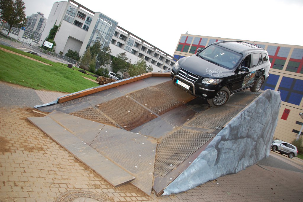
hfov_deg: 67.4
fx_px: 227
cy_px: 101
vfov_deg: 47.9
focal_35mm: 27
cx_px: 152
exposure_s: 1/500
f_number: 4
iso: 400
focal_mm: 18
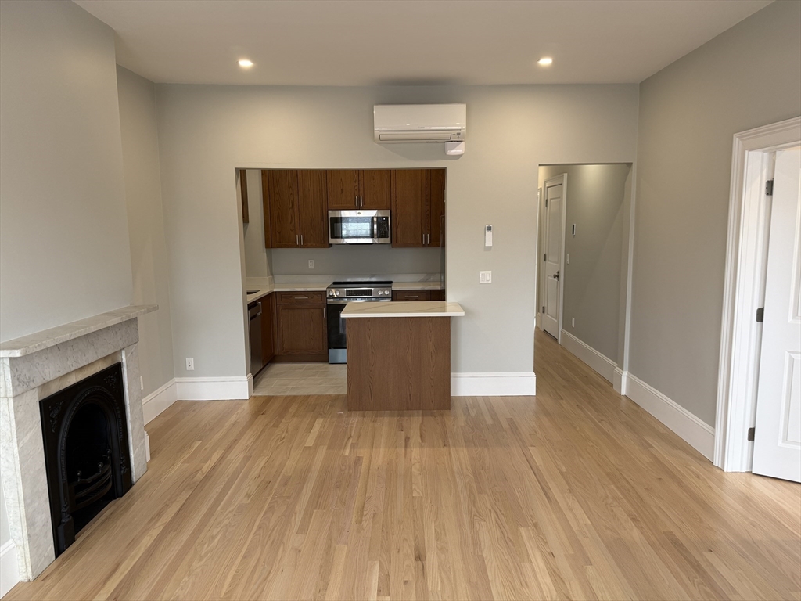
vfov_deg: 56.8
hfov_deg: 71.6
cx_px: 400
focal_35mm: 24
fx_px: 555
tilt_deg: -7.4
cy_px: 300
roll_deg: +1.1
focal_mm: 6.76
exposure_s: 1/121
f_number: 1.78
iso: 100
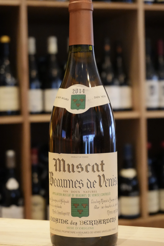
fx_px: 513
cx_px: 82
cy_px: 123
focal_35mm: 75
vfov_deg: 27.0
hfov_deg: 18.2
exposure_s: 1/100
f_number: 5.6
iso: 6400
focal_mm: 50
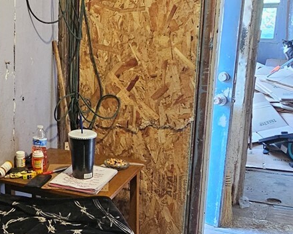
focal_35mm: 46
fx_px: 399
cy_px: 101
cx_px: 6
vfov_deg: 32.7
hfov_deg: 36.6
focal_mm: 2.2
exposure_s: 1/40
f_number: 2.2
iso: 320
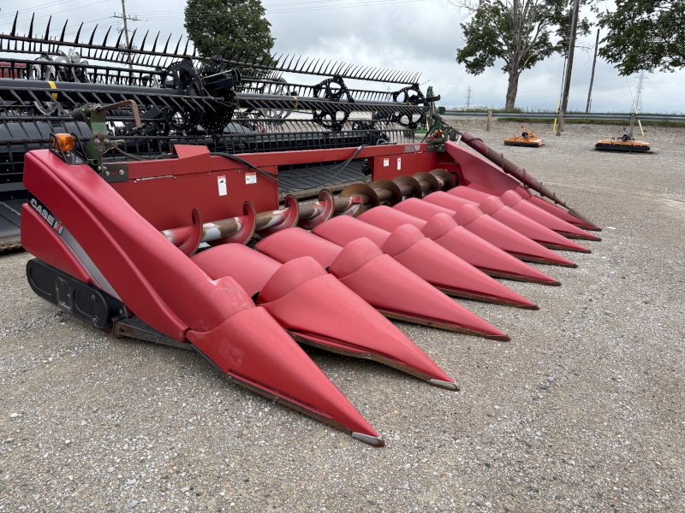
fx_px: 515
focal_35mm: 26
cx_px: 342
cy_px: 256
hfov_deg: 67.3
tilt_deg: -15.4
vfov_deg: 53.1
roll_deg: +0.0
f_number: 1.6
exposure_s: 1/970
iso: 50
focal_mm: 5.96
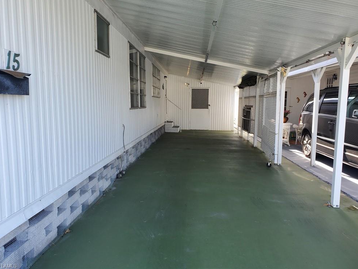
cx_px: 176
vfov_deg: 51.4
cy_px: 130
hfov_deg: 65.3
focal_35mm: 27
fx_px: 279
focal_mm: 4.3
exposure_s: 1/169
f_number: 2.4
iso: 50
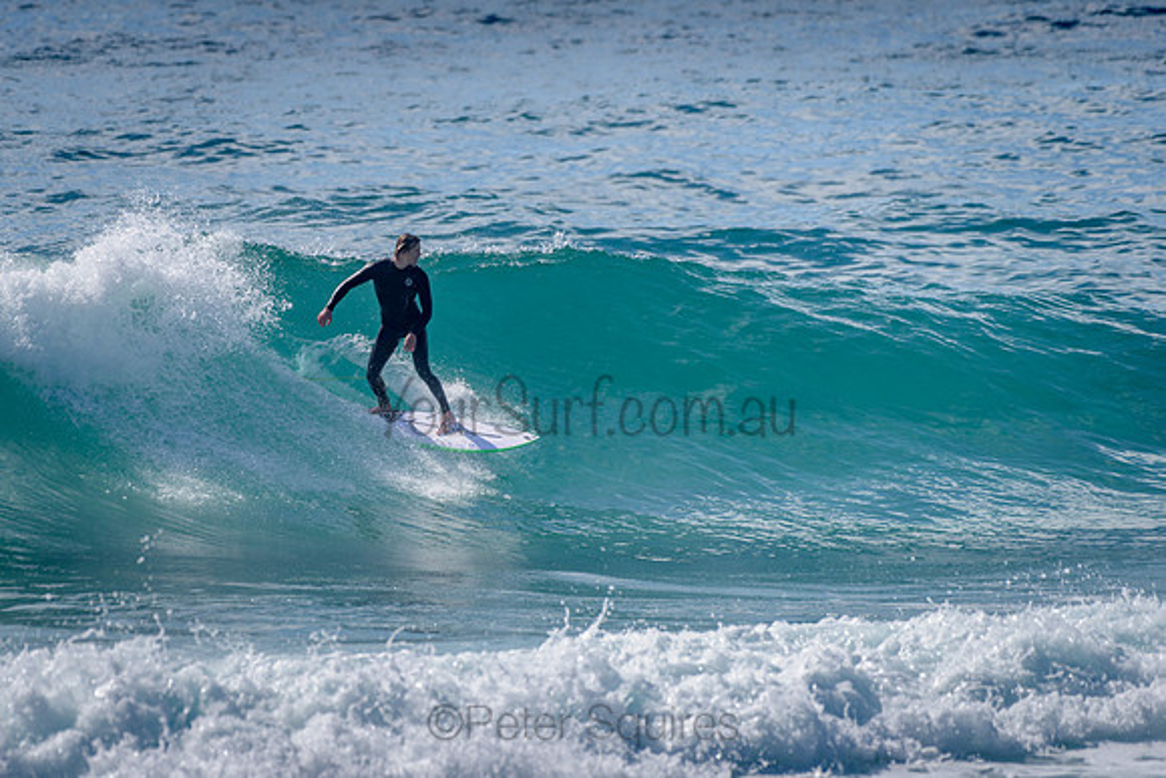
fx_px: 19863
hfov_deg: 3.4
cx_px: 451
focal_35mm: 613
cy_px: 319
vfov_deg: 2.2
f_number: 5.6
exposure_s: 1/2000
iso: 125
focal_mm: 500
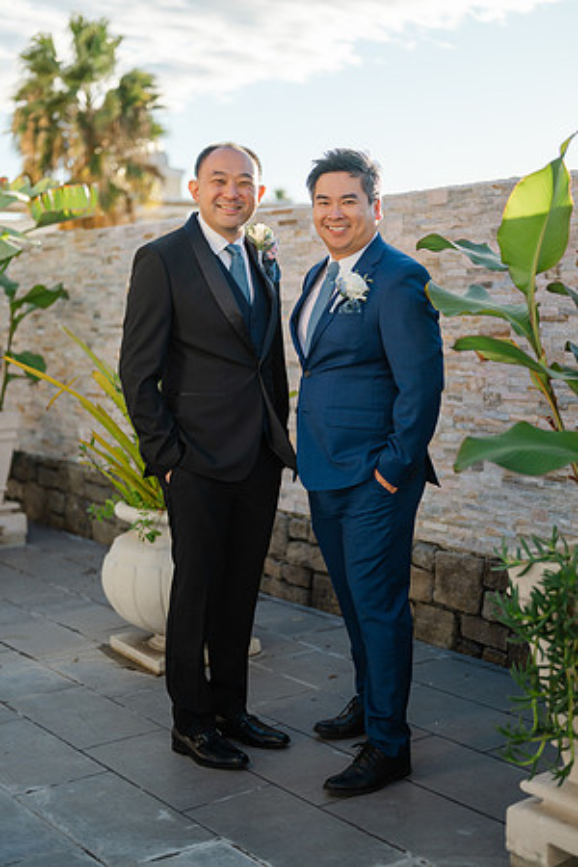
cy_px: 434
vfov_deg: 39.6
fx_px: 1204
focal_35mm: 50
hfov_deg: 27.0
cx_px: 289
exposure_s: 1/1000
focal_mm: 50
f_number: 1.8
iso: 64
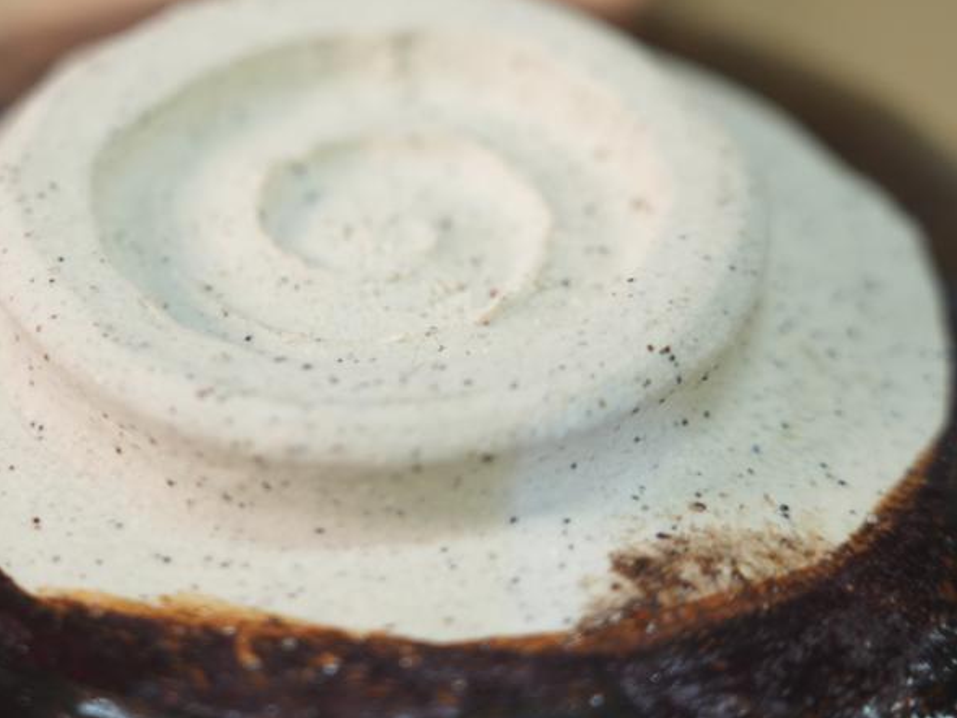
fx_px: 5142
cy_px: 243
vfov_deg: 8.0
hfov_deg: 10.6
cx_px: 356
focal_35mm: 186
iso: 1000
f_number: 4
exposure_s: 1/125
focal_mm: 105
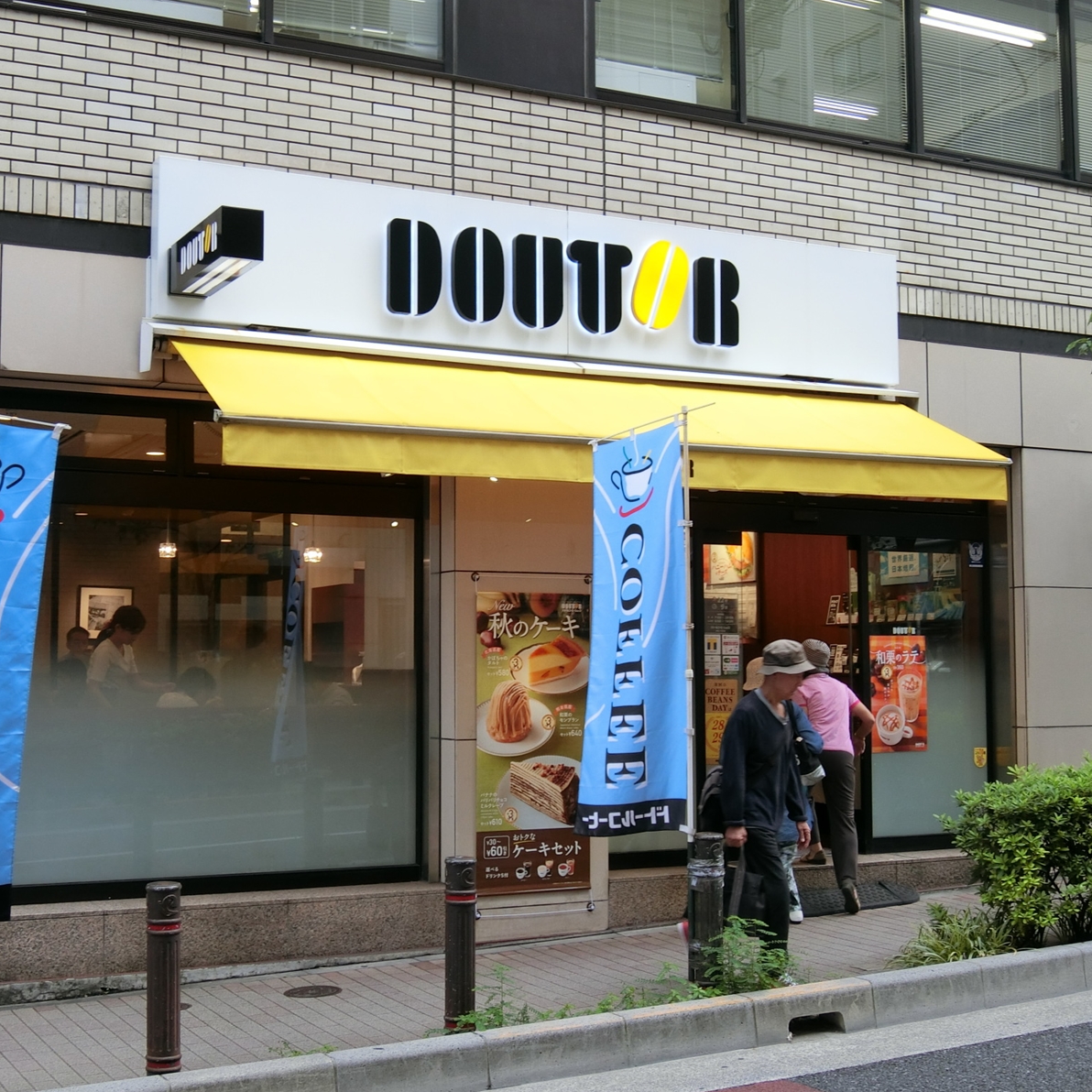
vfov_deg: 33.4
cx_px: 570
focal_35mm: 51
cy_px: 546
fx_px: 1820
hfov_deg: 33.4
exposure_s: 1/125
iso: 125
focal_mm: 9.1
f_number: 3.9
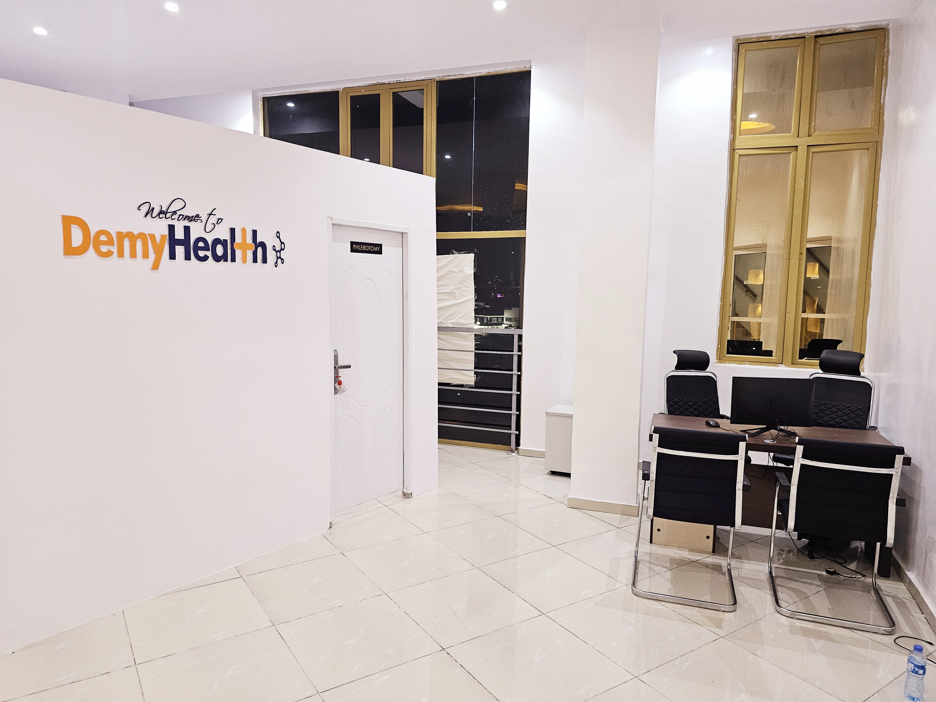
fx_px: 622
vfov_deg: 58.9
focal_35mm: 23
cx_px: 468
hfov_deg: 73.9
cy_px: 351
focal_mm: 6.3
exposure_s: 1/100
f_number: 1.7
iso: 500
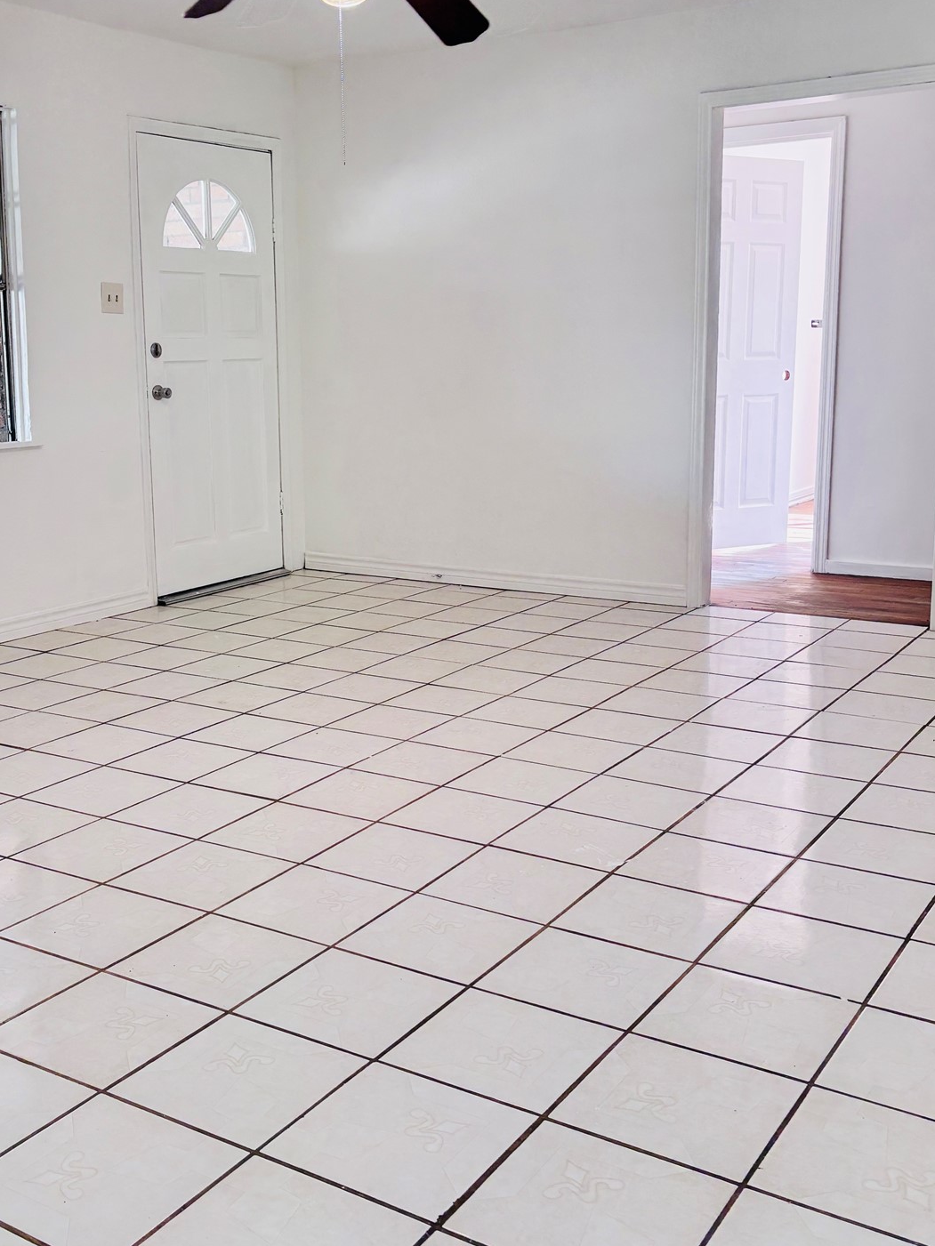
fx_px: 1368
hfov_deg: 37.6
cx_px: 369
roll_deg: +1.3
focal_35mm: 38
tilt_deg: -8.6
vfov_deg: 48.9
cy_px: 550
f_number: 1.6
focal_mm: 5.96
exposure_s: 1/120
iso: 100
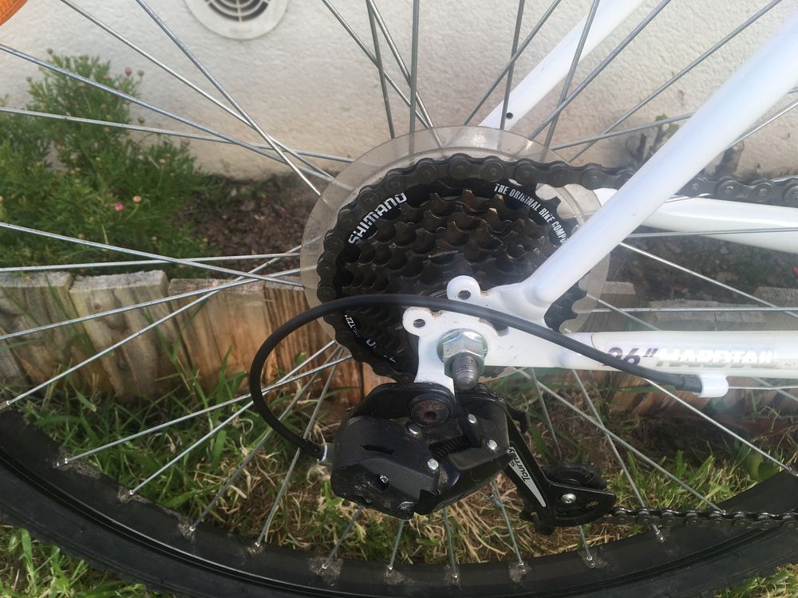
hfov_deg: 61.7
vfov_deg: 48.2
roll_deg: -0.3
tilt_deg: -42.9
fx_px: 669
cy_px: 299
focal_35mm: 29
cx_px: 399
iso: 25
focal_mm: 4.15
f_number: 2.2
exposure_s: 1/222
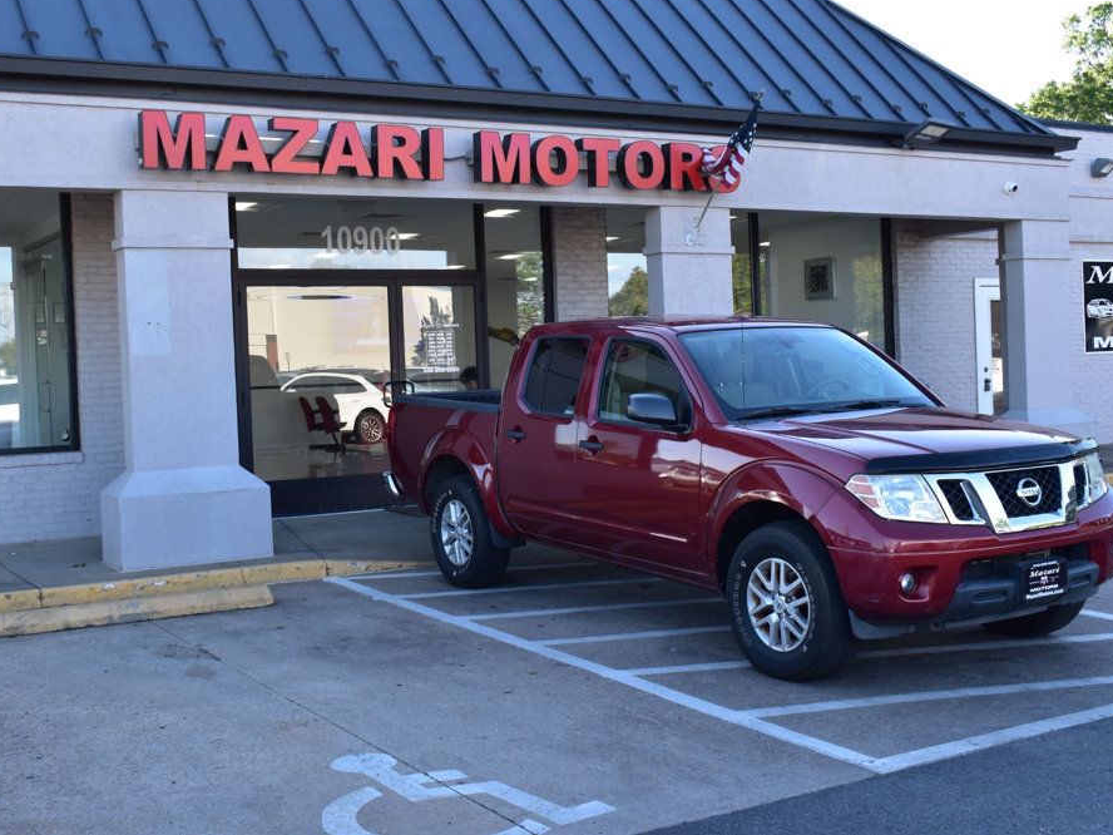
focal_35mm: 42
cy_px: 409
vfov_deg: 34.7
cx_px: 488
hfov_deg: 45.1
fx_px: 1336
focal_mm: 25
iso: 400
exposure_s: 1/125
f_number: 9
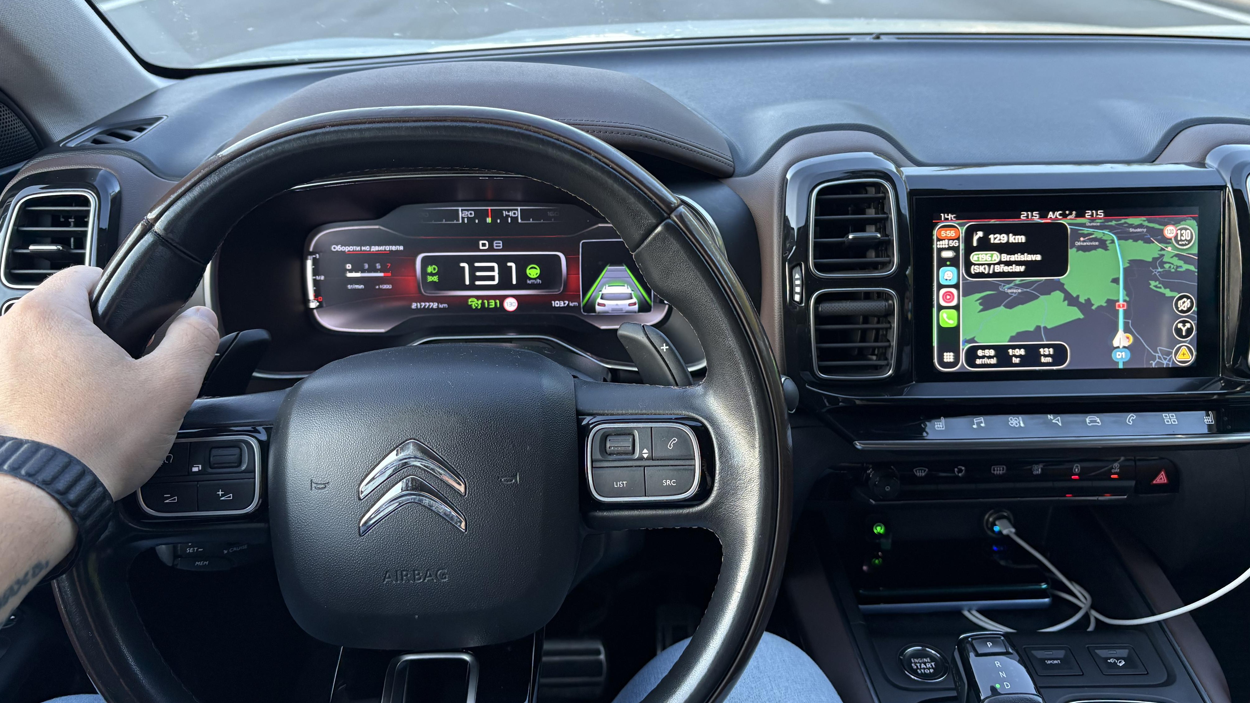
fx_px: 961
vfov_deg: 40.1
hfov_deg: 66.1
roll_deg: +2.4
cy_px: 317
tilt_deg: -22.8
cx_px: 634
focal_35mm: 29
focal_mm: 5.96
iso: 125
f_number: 1.6
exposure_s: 1/119
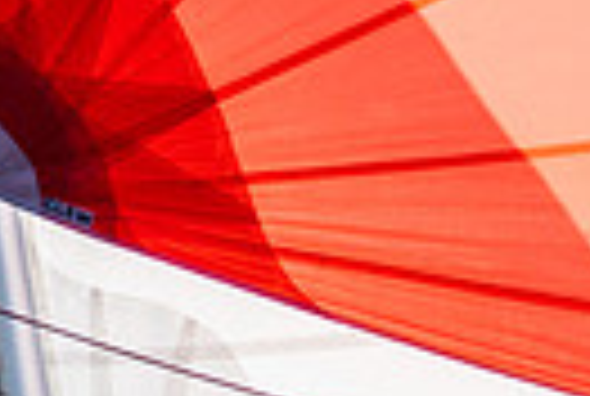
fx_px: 32639
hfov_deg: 1.0
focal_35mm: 1987
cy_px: 641
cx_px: 257
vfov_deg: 0.7
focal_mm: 300
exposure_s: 1/3200
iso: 200
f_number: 5
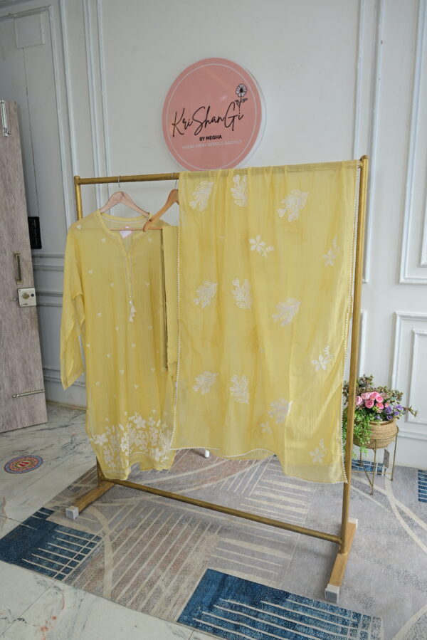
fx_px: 471
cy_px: 320
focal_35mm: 26
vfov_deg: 68.4
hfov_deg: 48.8
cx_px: 214
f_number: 6.3
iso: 200
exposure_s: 1/160
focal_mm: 26.5
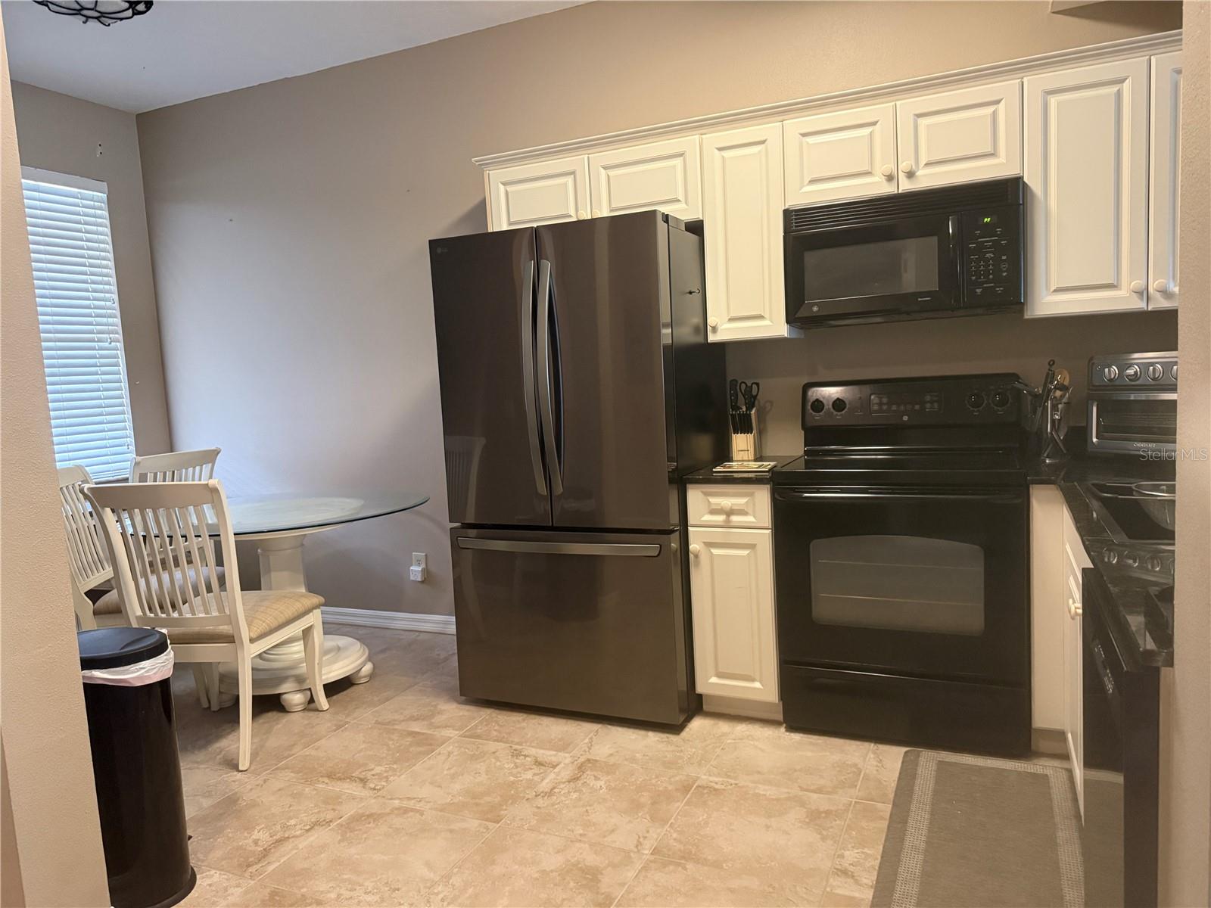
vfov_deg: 56.8
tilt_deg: -5.1
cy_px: 454
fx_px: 840
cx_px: 606
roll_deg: +3.0
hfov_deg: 71.6
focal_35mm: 24
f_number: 1.78
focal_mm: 6.76
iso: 640
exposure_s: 1/60
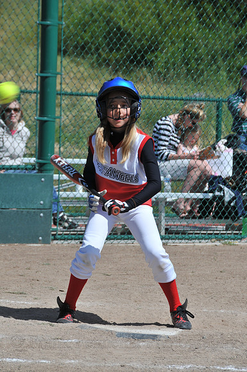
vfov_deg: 10.2
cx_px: 124
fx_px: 2090
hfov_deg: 6.8
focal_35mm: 202
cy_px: 186
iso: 200
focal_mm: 135
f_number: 8
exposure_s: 1/250
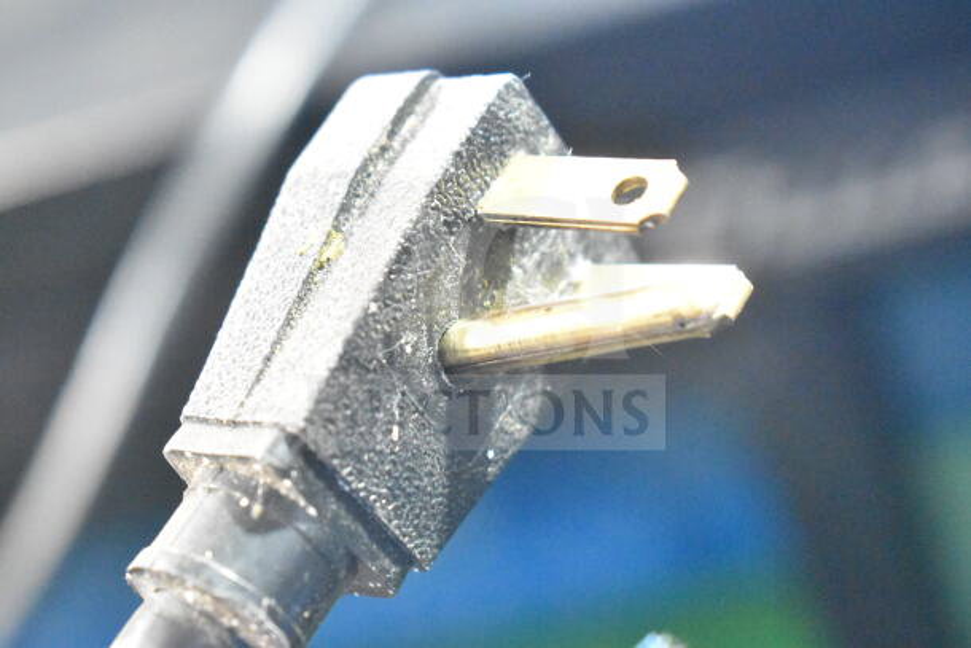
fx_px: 2226
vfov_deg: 16.6
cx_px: 486
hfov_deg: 24.6
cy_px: 324
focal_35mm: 82
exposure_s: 1/100
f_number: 5.6
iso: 20000
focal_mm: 55
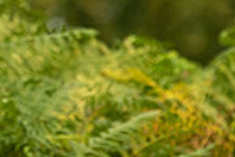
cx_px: -206
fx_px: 12252
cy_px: -108
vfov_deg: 0.7
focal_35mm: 1875
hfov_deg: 1.1
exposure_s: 1/640
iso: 200
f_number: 5.6
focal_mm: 300
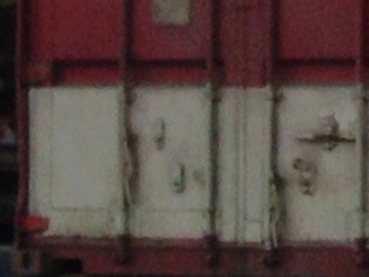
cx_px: 1381
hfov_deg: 6.4
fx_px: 2772
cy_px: 9
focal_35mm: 260
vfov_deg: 5.7
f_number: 2.4
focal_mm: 4.12
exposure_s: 1/874
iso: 50
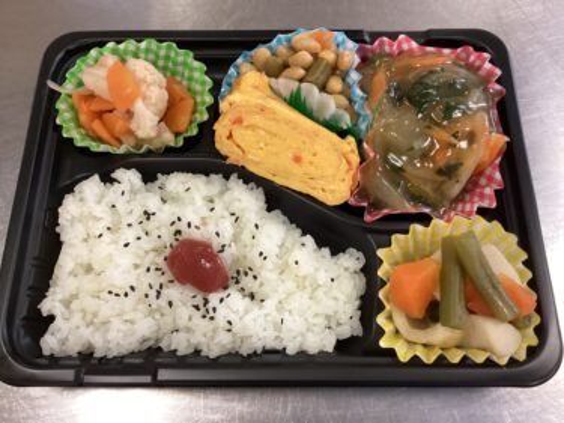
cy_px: 212
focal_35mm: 31
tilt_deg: -71.8
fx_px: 505
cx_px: 282
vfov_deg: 45.4
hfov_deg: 58.4
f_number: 2.4
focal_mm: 3.3
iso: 250
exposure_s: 1/50
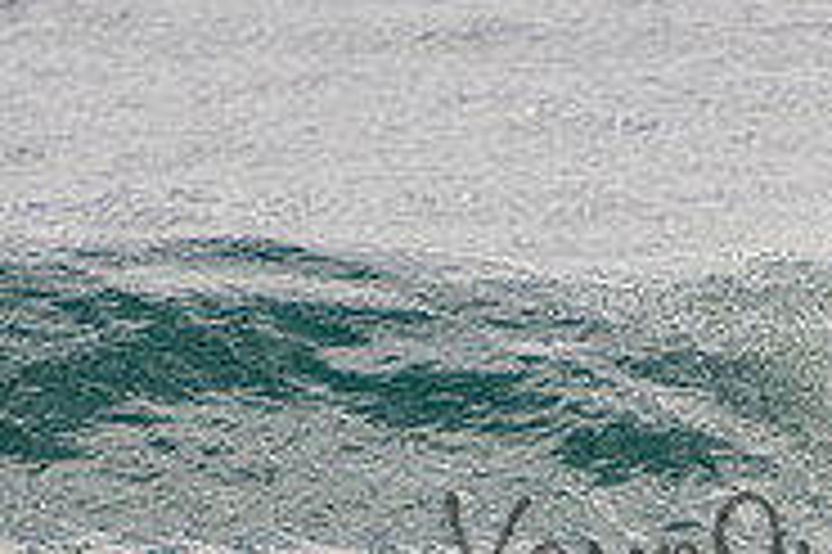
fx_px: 39830
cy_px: 594
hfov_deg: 1.2
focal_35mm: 1725
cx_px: 941
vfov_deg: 0.8
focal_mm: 400
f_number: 5.6
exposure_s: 1/2000
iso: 220
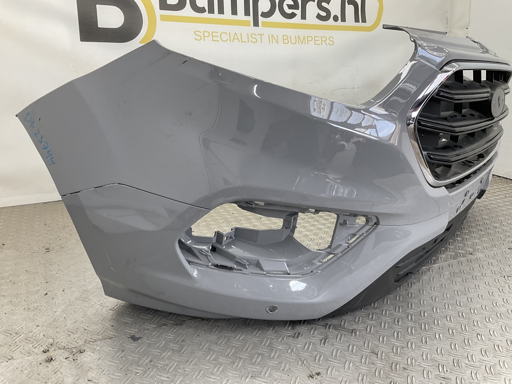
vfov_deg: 48.2
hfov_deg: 61.7
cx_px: 256
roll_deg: -2.6
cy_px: 192
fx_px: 429
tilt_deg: -16.1
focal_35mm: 29
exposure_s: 1/100
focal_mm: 3
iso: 25
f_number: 1.8
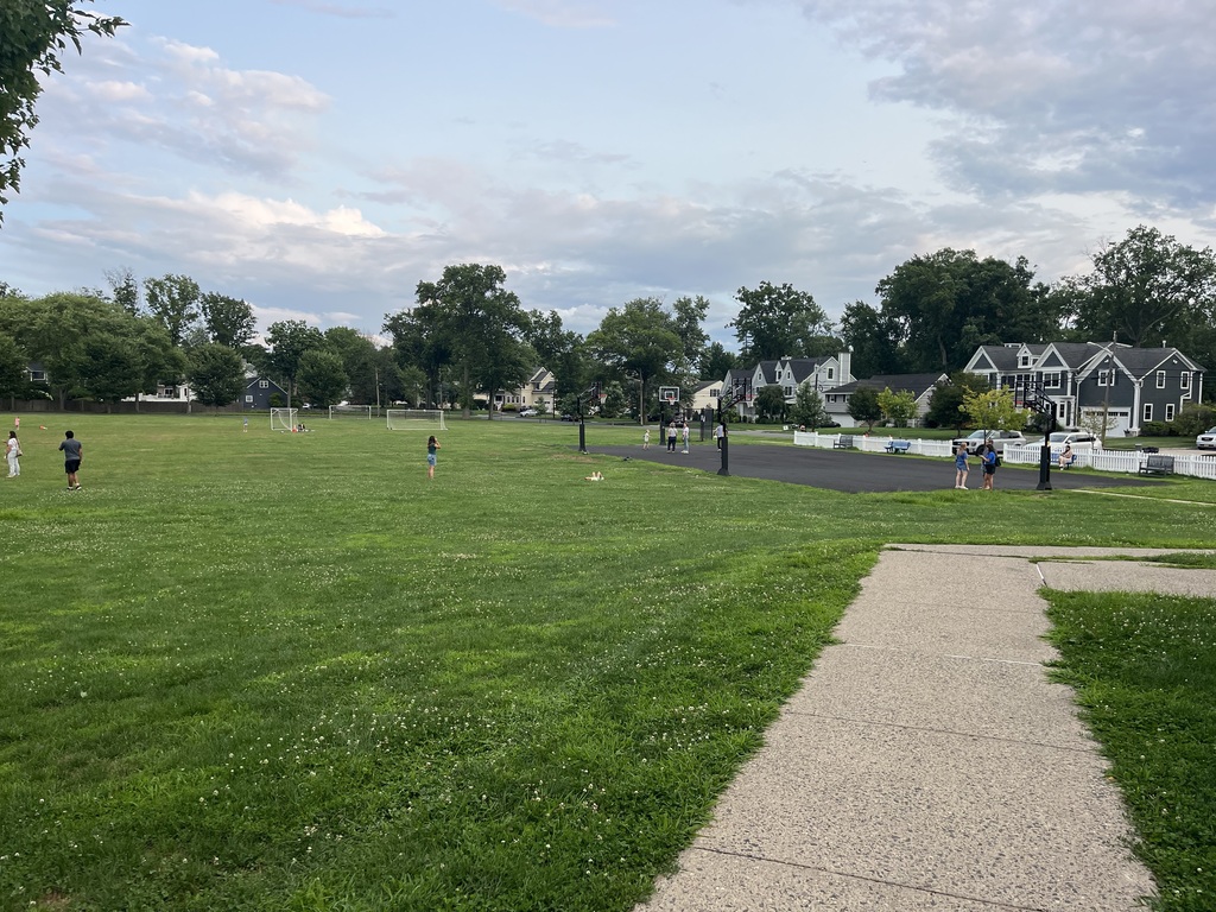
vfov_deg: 53.1
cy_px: 456
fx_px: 913
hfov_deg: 67.3
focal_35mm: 26
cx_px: 608
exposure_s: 1/840
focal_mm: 5.1
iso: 50
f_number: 1.6
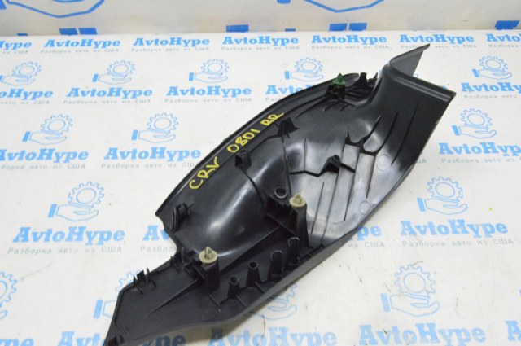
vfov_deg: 43.5
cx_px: 260
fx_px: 434
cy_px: 173
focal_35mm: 30
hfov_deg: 62.0
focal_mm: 20
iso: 6400
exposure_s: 1/15
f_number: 20
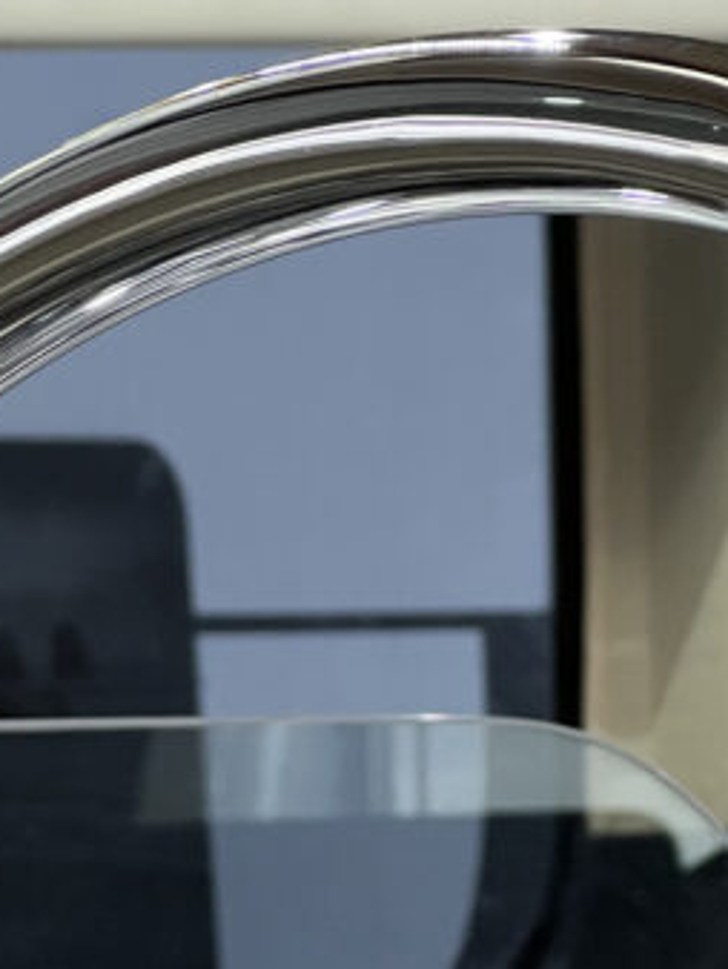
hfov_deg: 6.4
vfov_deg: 8.5
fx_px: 6525
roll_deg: +2.1
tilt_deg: +0.9
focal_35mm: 233
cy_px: 863
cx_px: 416
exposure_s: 1/97
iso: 200
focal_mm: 9
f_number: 2.8
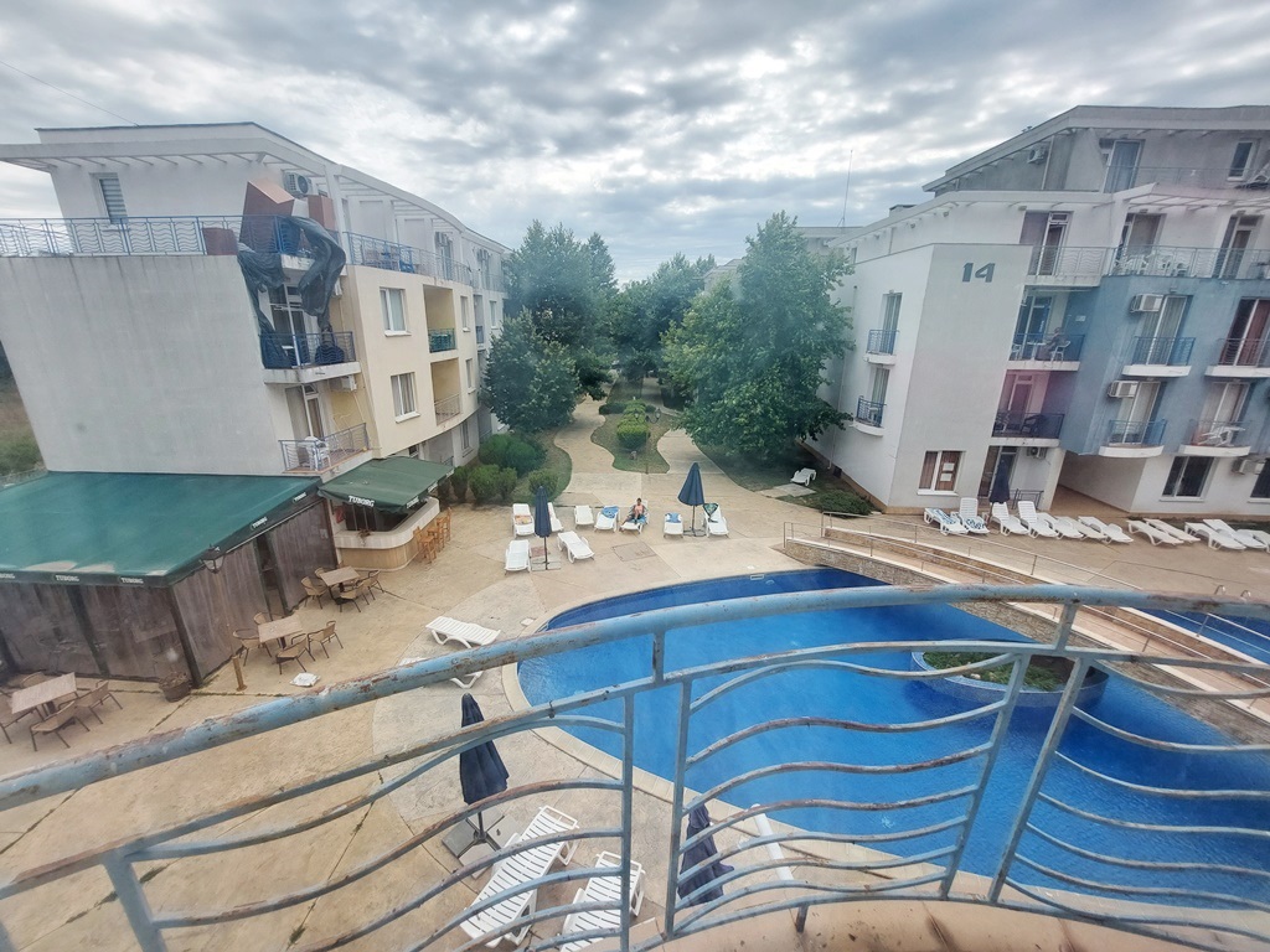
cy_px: 476
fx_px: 477
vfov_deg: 89.9
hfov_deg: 106.2
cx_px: 635
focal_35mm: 13
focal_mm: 1.74
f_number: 2.2
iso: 50
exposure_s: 1/860
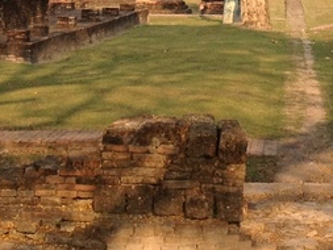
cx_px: 266
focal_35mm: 166
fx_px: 1598
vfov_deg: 8.8
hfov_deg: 11.9
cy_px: -108
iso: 50
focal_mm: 4.28
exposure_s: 1/812
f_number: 2.4
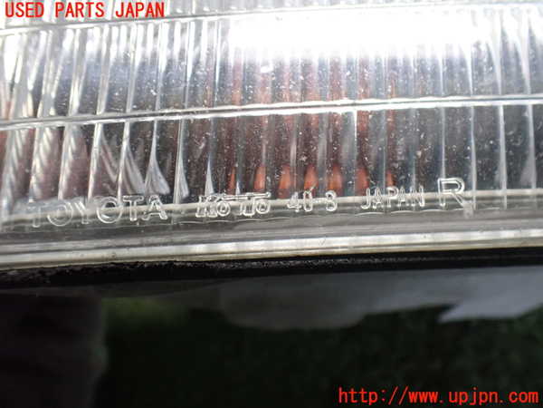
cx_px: 272
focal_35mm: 30
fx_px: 471
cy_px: 204
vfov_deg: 46.8
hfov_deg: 60.0
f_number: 2.3
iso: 800
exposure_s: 1/60
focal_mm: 5.4
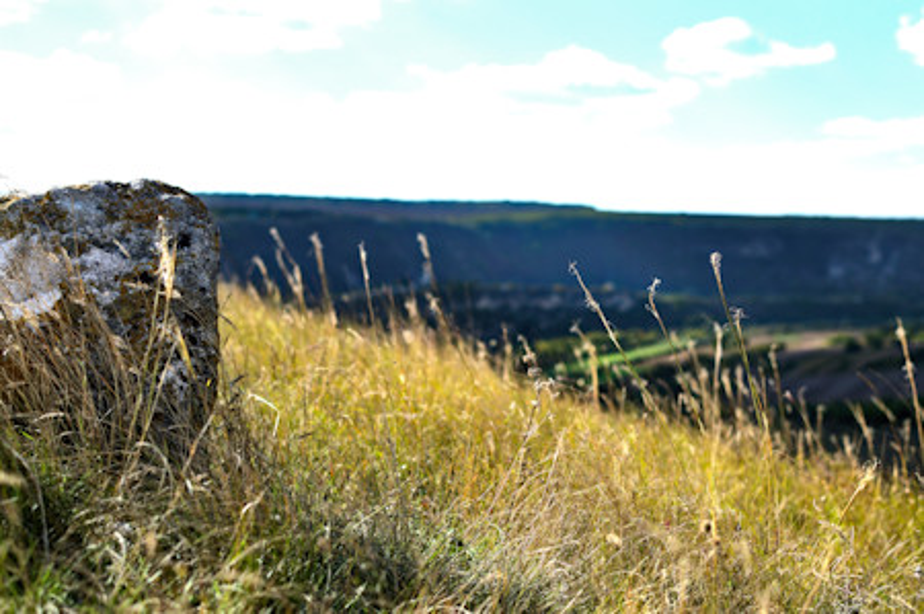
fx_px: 1346
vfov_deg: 25.7
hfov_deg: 37.9
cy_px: 307
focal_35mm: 52
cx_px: 462
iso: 200
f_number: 3.5
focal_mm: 35
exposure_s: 1/4000
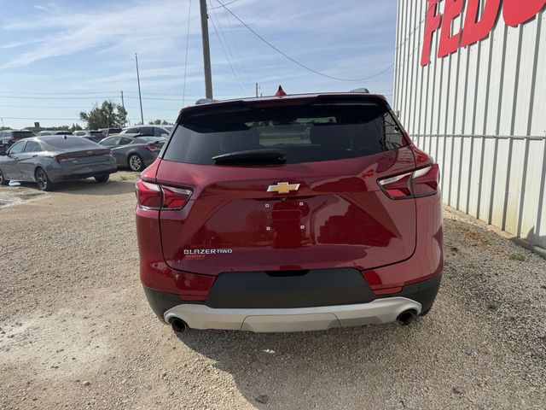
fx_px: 379
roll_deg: +0.8
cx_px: 273
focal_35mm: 24
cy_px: 205
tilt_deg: -10.1
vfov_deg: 56.8
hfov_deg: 71.6
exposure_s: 1/5319
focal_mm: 6.76
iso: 80
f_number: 1.78
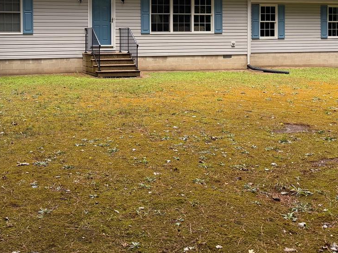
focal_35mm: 47
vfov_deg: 29.8
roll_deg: +0.5
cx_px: 104
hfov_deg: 39.8
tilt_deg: -0.9
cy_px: 34
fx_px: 459
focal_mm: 6.76
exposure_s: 1/2370
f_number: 1.78
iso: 100
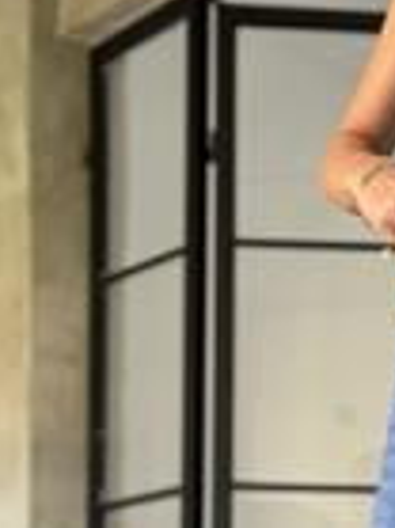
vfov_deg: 13.0
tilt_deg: +2.6
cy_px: 661
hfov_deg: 9.9
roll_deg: -0.7
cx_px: 509
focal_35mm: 147
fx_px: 2240
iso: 160
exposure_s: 1/60
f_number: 1.78
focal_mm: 6.76
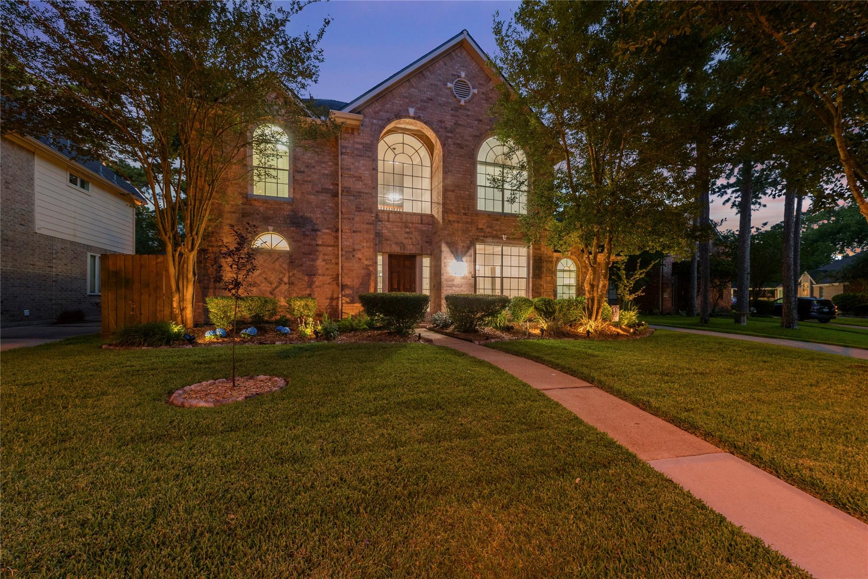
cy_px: 290
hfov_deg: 104.2
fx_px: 338
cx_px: 434
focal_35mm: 14
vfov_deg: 81.2
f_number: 11
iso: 400
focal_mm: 14
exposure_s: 2
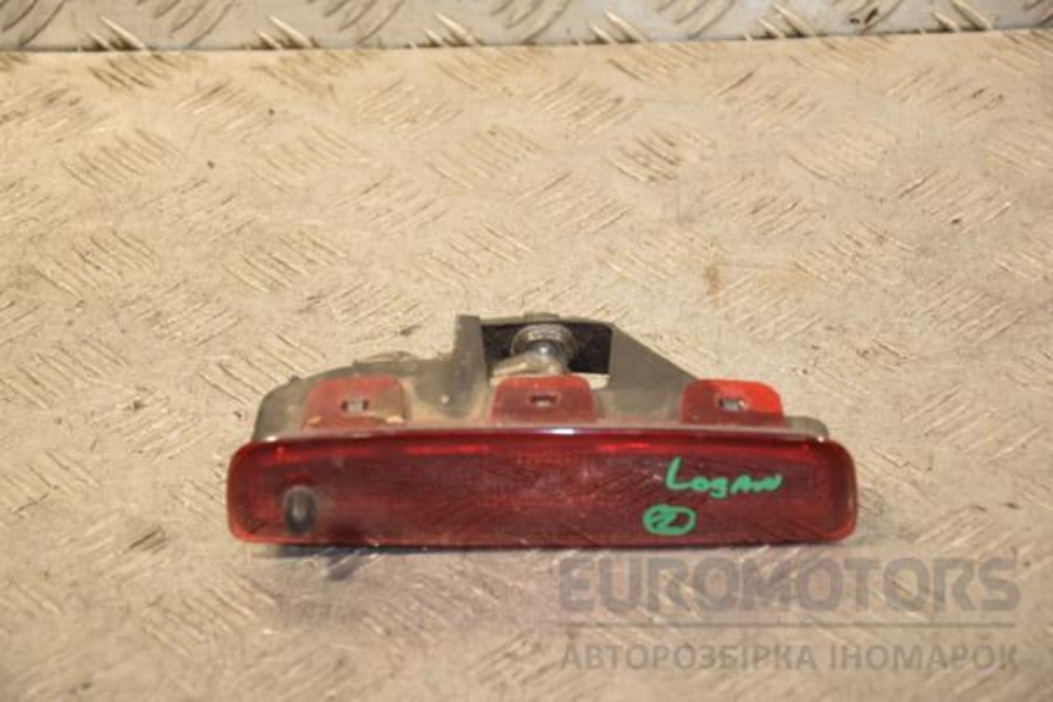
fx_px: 3290
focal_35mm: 112
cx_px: 526
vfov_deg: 12.2
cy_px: 351
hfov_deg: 18.2
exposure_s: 1/160
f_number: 5.3
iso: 800
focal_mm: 75
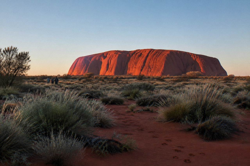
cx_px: 125
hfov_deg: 28.8
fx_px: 486
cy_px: 83
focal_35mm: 70
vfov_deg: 19.5
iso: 500
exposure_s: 1/1250
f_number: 4.5
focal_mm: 70
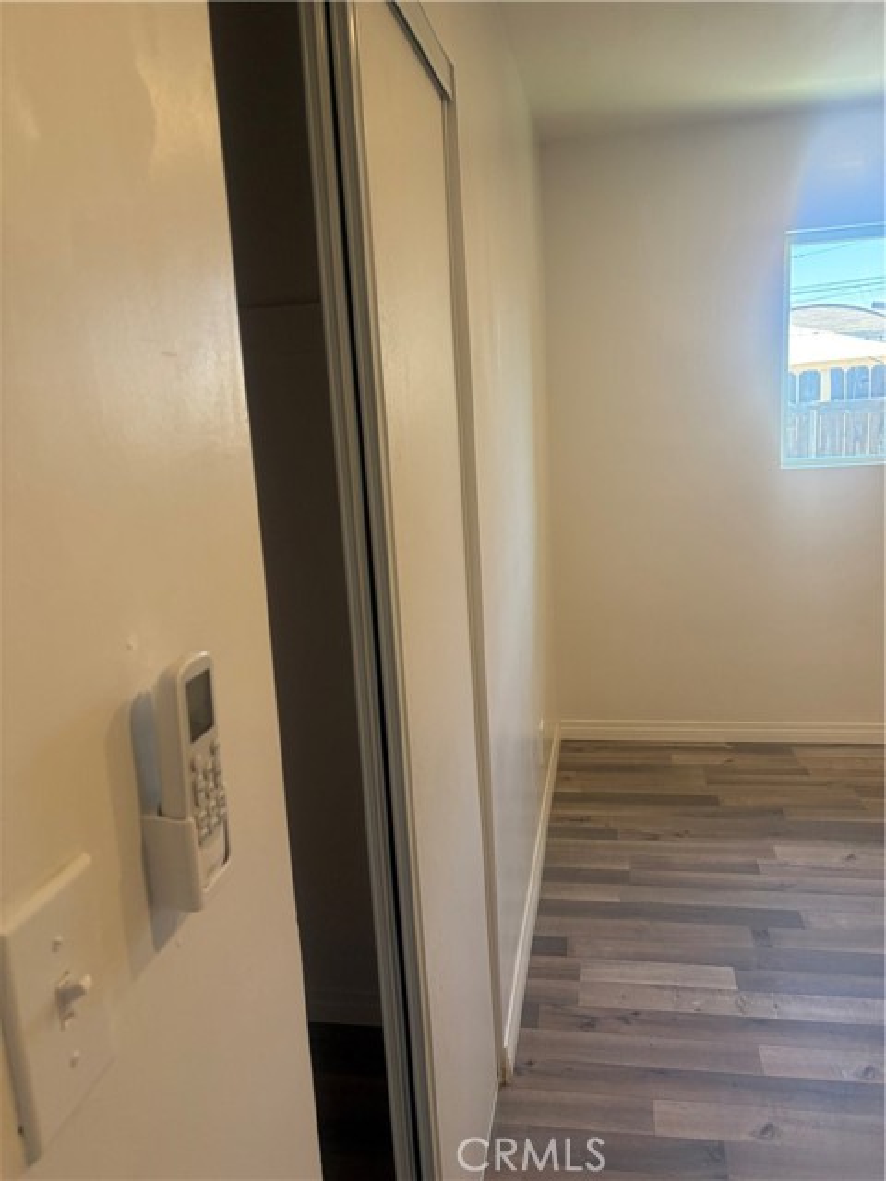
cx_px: 443
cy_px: 590
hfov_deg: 53.1
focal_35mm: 26
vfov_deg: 67.3
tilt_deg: -10.1
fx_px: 887
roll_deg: +4.0
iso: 125
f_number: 1.6
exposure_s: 1/120
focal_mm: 5.96
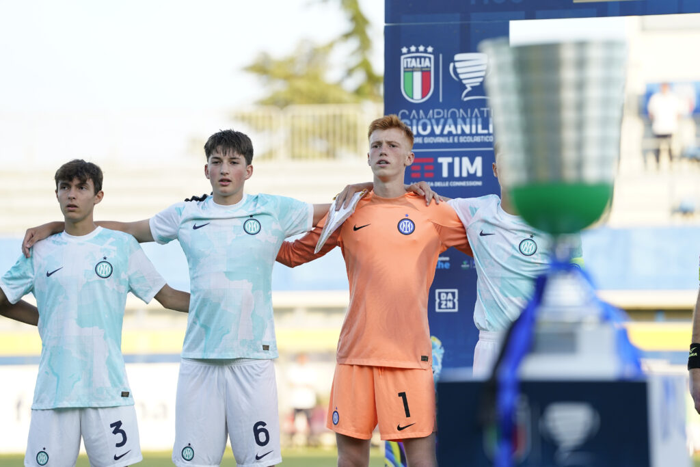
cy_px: 234
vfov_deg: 6.9
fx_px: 3889
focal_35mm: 200
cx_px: 350
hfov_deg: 10.3
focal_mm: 200
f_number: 3.5
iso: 800
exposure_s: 1/1250
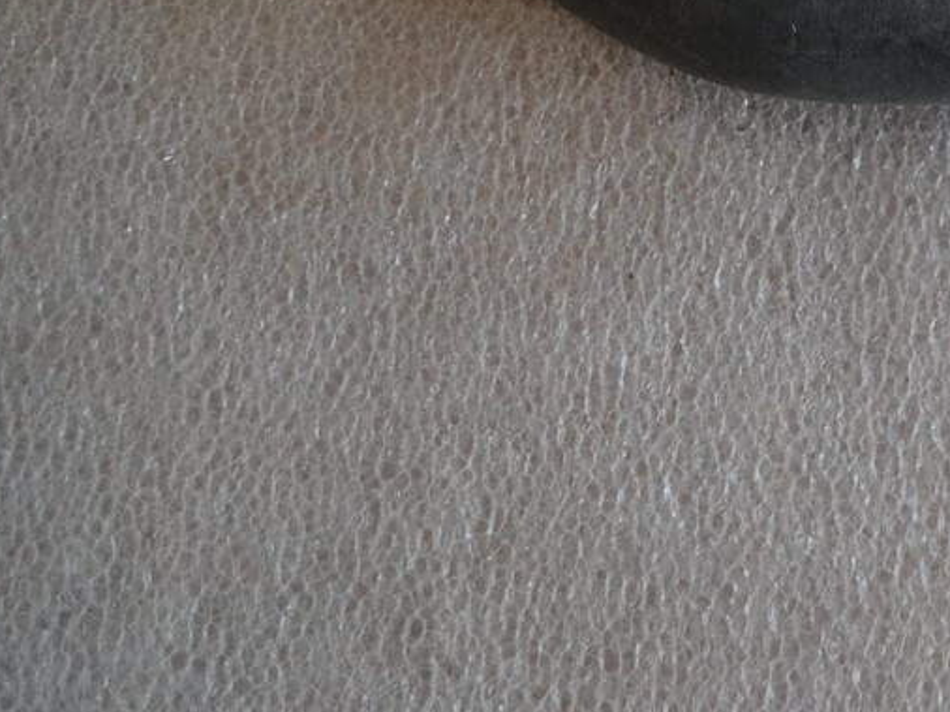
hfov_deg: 22.6
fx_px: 2112
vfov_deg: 18.5
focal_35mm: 77
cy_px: -36
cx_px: 1243
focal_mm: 20
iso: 1250
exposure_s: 1/60
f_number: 3.8
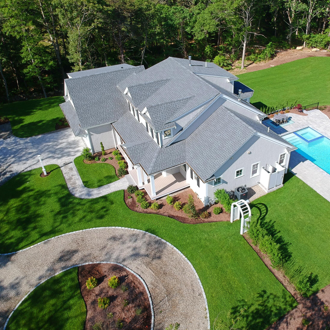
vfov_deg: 54.0
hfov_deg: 53.1
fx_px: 324
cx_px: 216
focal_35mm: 30
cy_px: 165
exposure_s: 1/800
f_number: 2.6
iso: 100
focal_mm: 4.49
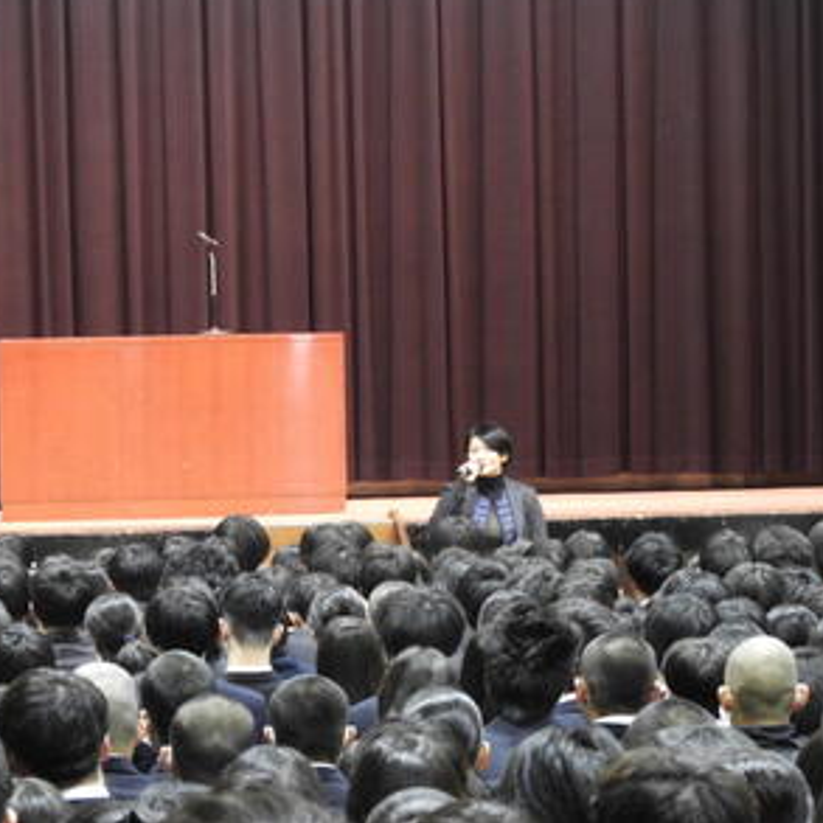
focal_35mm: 241
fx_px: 6483
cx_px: 385
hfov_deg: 7.3
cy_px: 404
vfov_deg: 7.3
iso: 800
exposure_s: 1/10
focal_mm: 35.8
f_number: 5.3
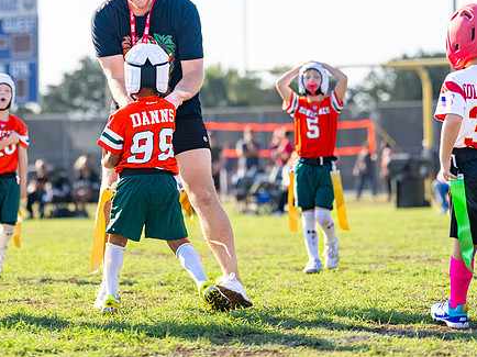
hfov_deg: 11.3
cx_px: 114
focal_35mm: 174
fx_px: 2396
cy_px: 84
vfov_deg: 8.5
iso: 250
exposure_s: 1/2500
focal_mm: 104
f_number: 2.8
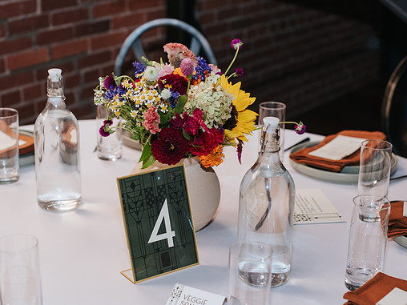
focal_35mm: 64
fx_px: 752
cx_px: 212
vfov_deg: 22.9
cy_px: 132
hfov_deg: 30.3
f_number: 3.2
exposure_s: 1/200
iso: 640
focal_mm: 50
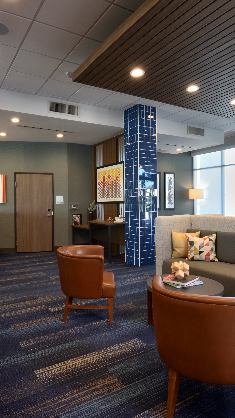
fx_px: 266
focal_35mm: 24
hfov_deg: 47.3
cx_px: 89
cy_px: 206
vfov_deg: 76.3
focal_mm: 15
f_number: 14
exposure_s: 1/4
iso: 400
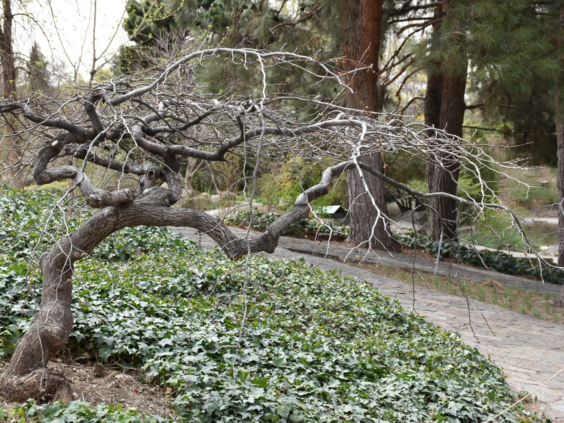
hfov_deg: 26.5
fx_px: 1198
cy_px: 211
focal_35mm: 74
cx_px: 251
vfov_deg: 20.0
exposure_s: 1/250
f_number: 8
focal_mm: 45
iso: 320
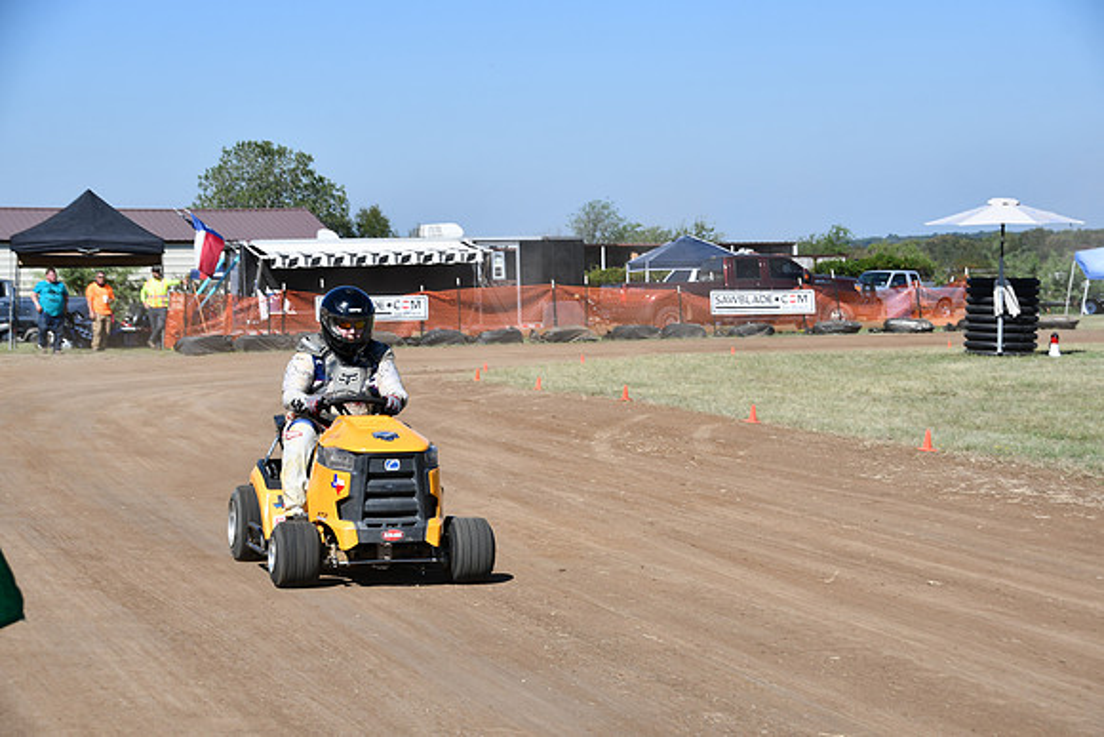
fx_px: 2853
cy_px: 368
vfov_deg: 14.7
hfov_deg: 21.9
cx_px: 552
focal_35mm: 93
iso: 100
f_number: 9
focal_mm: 62
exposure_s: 1/320
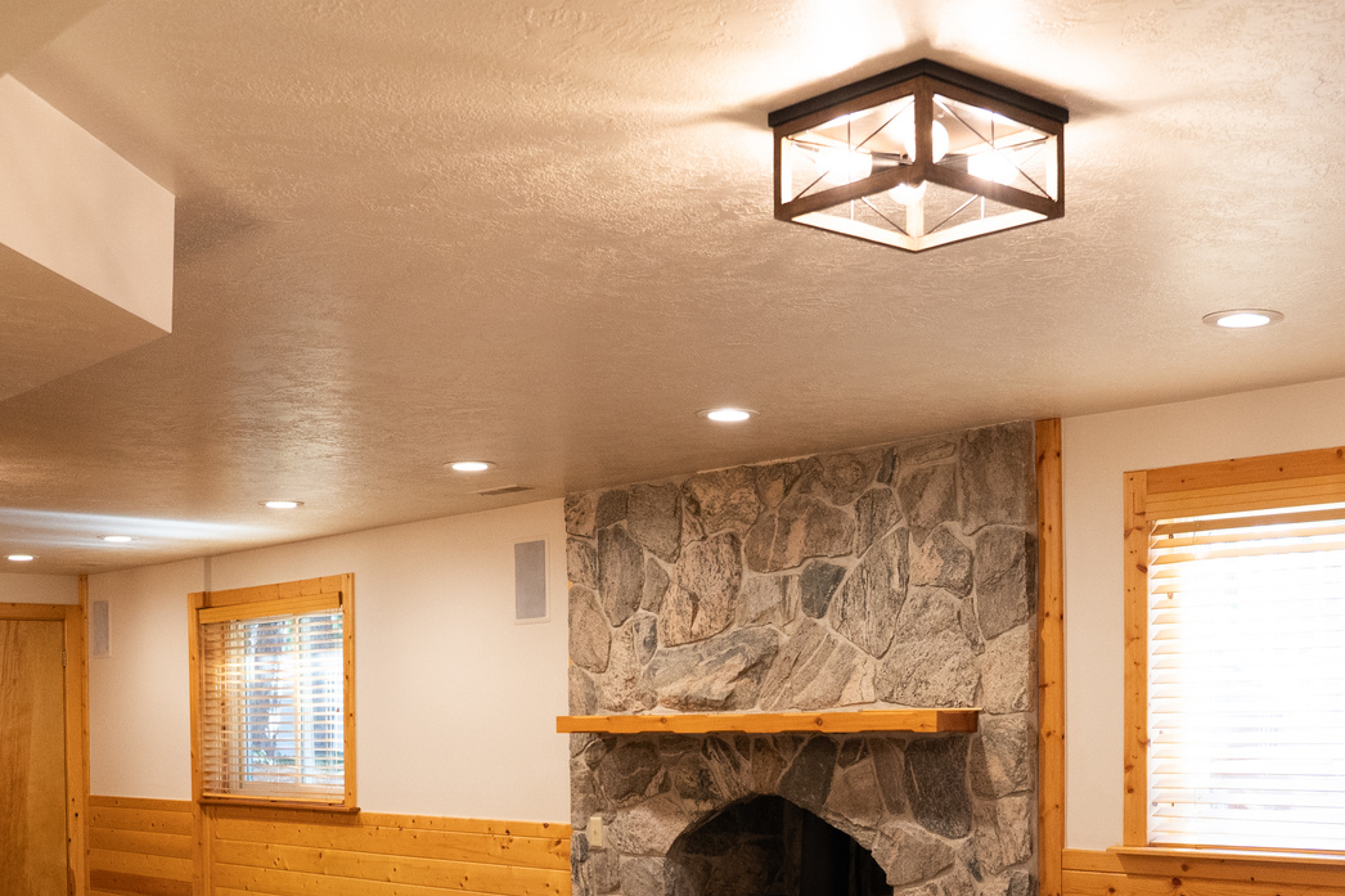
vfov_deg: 27.8
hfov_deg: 41.7
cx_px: 809
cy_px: 775
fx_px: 1756
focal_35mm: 47
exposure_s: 1/160
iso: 1600
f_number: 4
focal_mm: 24
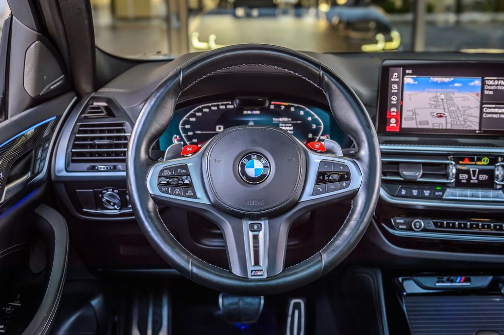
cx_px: 252
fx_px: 631
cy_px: 168
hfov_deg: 43.5
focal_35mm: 45
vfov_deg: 29.8
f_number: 4
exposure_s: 1/160
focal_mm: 40
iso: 400
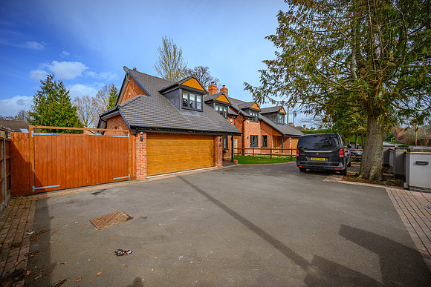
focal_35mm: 14
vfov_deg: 81.2
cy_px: 144
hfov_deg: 104.2
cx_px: 216
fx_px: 168
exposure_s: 1/200
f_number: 8
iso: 100
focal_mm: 14
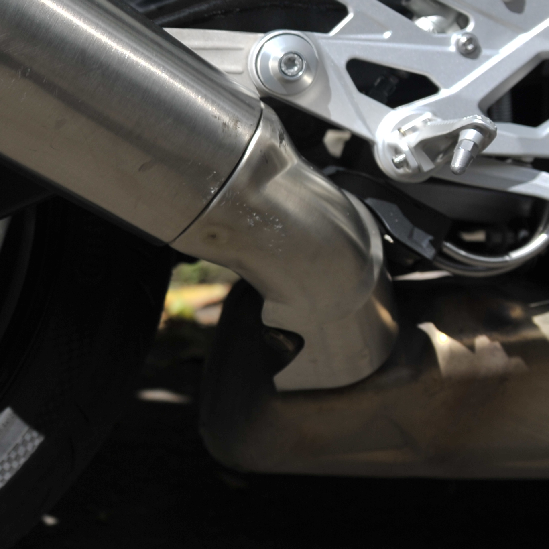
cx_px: -125
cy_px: 208
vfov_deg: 15.7
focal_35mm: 111
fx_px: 1992
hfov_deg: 15.1
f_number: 3.5
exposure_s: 1/2000
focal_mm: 42
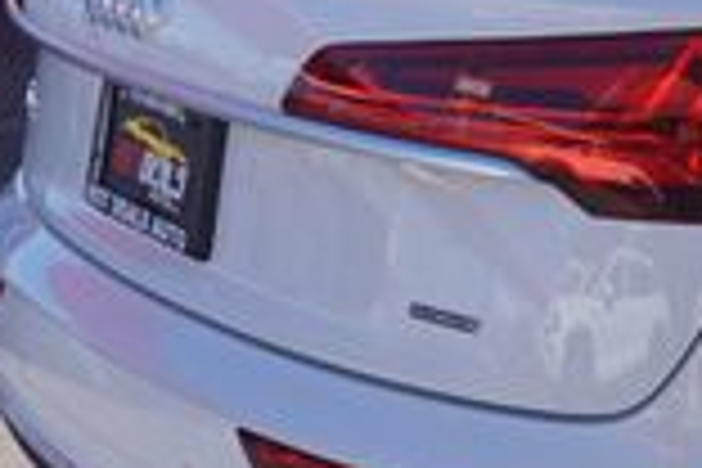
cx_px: 1120
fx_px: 2398
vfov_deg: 11.1
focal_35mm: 123
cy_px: 180
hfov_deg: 15.1
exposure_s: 1/100
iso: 100
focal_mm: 20
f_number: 9
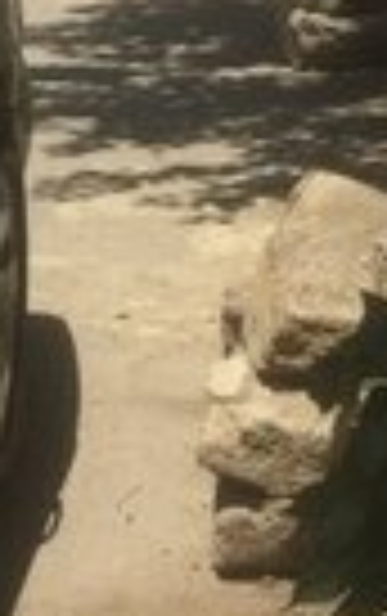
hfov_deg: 7.7
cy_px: 393
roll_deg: +0.4
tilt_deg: -17.6
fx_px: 2490
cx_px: -778
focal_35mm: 148
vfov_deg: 14.1
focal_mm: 4.15
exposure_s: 1/2933
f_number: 2.2
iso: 32
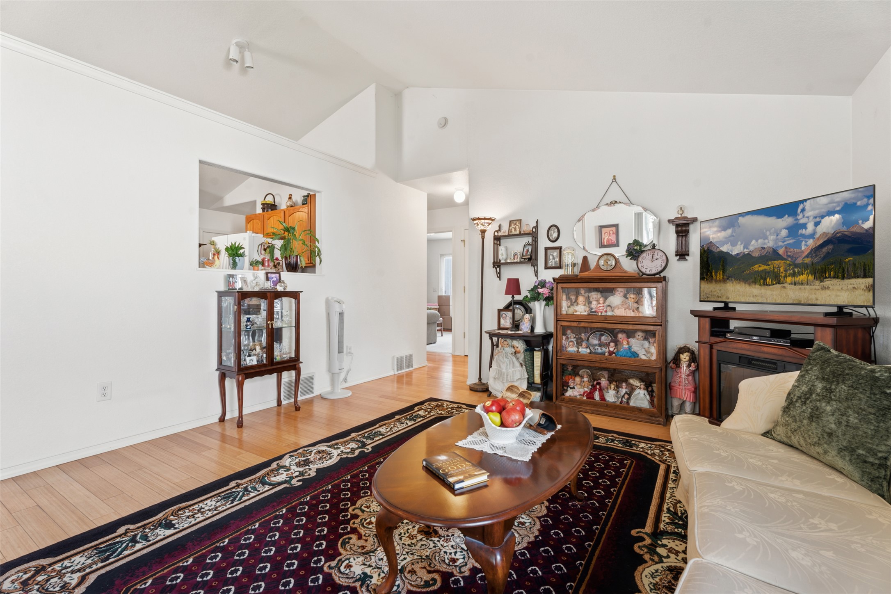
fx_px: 396
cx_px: 446
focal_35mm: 16
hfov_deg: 96.7
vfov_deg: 73.7
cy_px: 297
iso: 250
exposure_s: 1/5
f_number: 9
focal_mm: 16
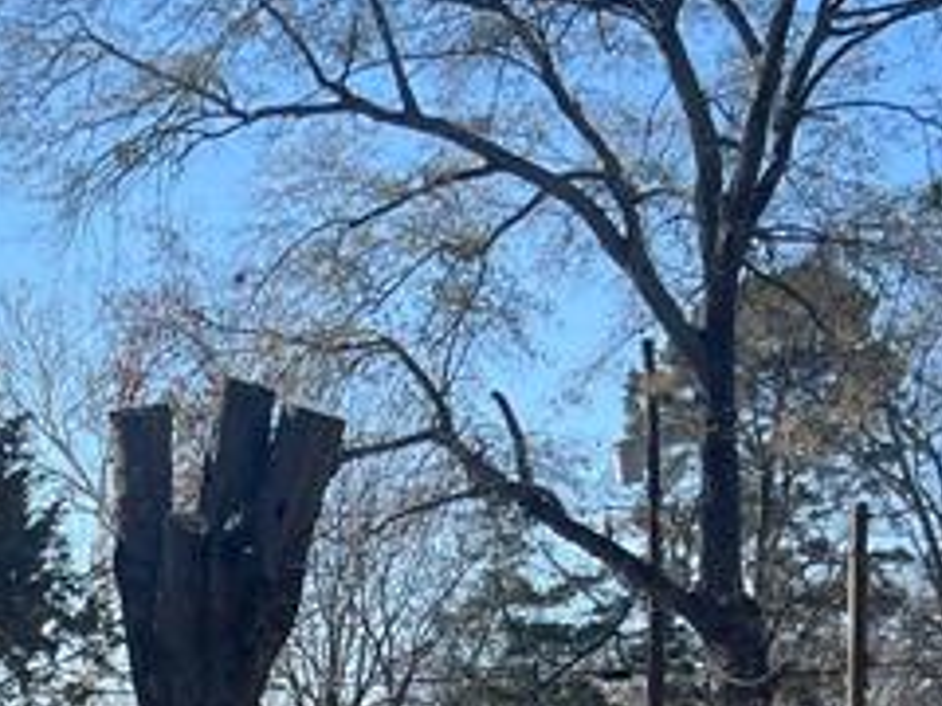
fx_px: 3021
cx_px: -220
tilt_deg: -1.3
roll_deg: -2.1
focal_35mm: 111
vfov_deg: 12.7
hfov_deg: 16.9
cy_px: 1063
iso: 50
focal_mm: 5.7
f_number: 1.5
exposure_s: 1/2513
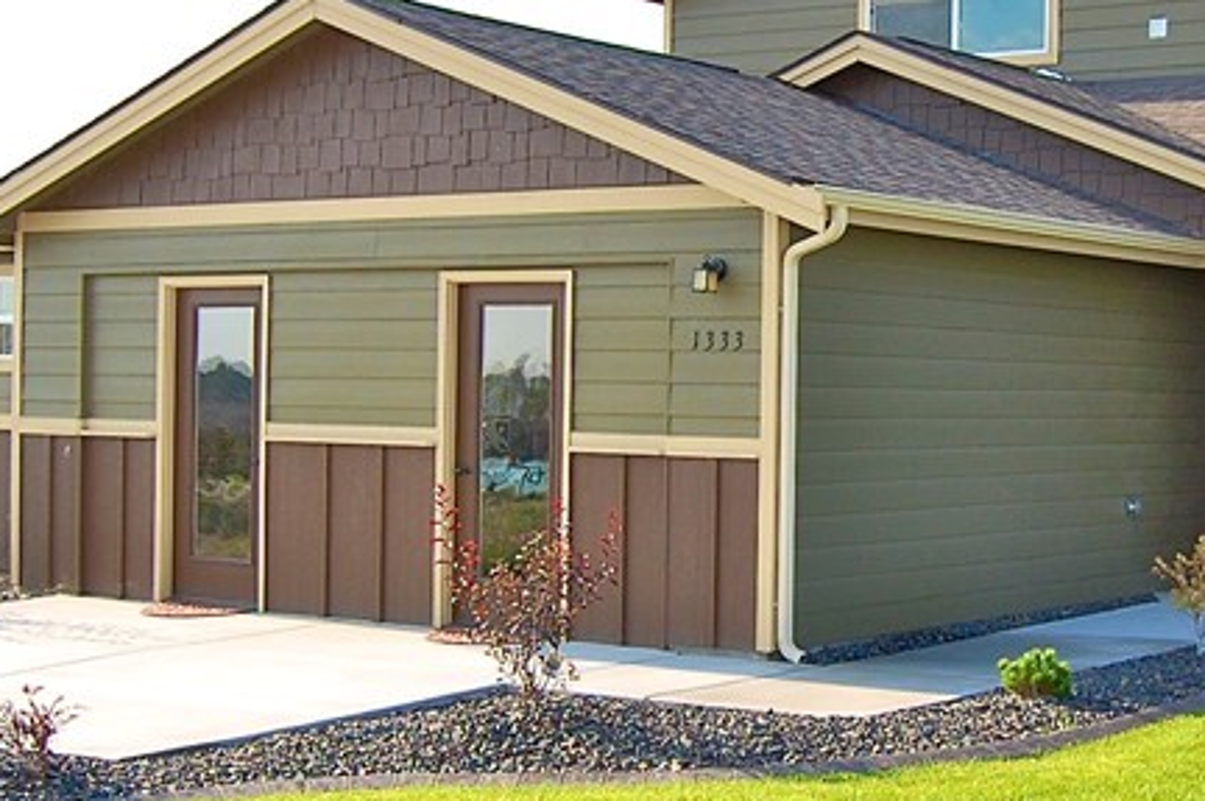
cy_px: 424
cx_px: 852
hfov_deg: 29.4
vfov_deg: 20.0
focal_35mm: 68
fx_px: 2274
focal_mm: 18
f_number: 5.6
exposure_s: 1/500
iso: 220
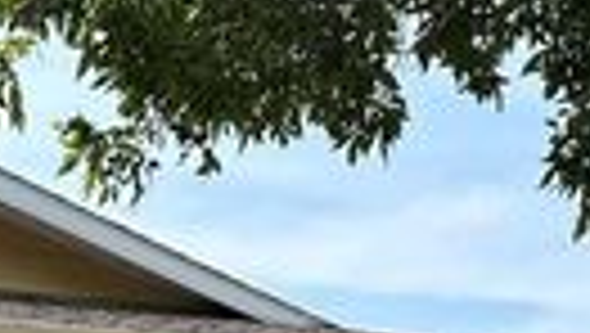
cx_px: 153
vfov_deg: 10.7
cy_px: 740
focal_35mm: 100
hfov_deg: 21.2
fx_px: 1566
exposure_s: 1/1916
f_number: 1.78
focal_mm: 6.86
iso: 80
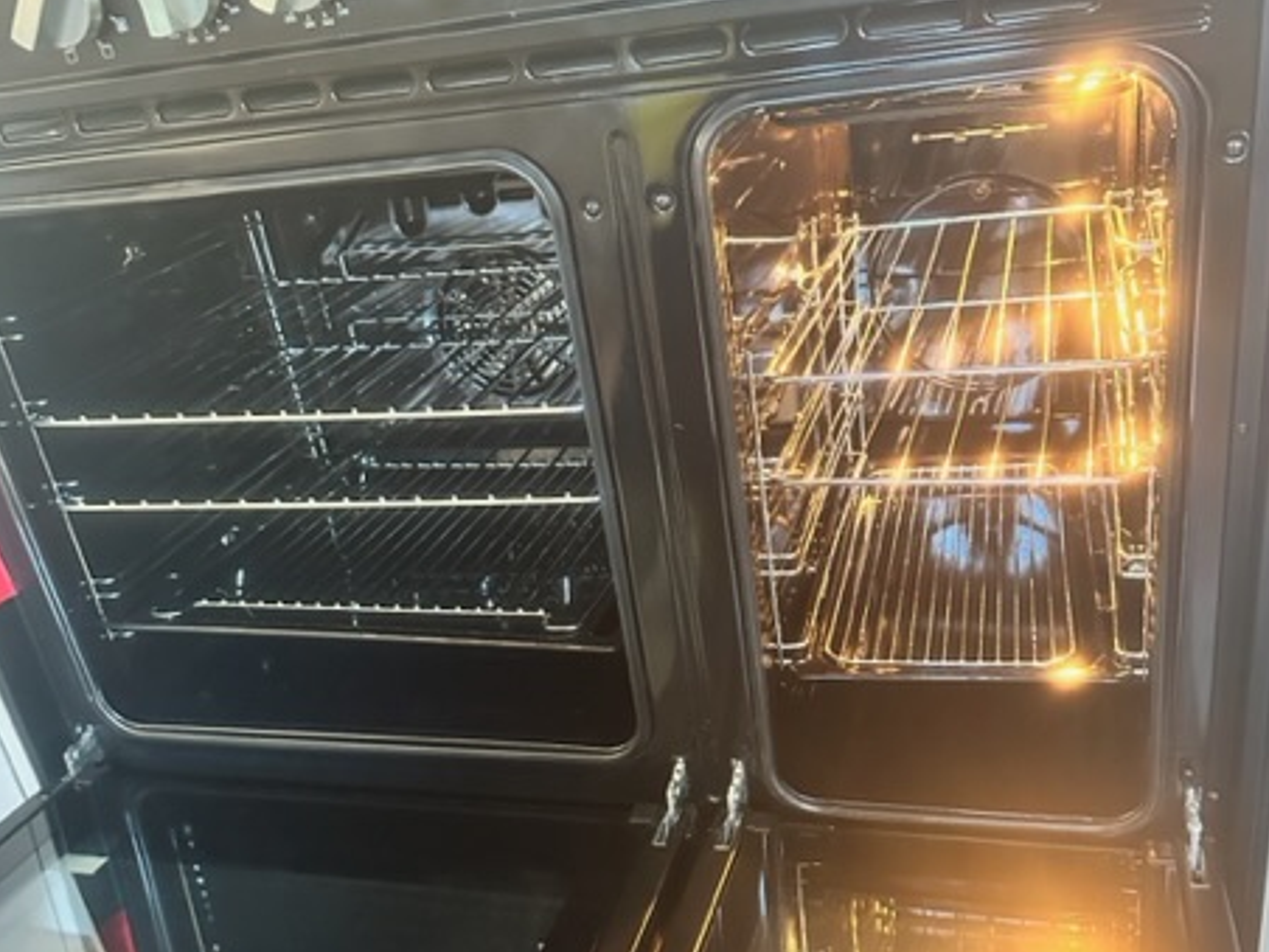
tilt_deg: -26.0
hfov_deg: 54.0
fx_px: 1246
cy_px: 556
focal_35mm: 34
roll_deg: +8.7
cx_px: 643
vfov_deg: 41.7
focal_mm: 6.86
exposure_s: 1/33
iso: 800
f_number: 1.78
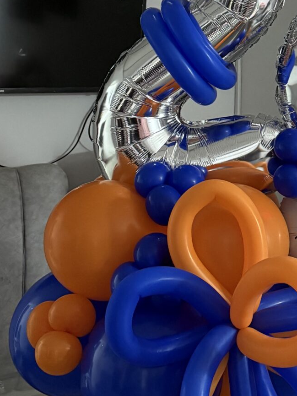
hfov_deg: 20.4
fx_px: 812
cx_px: 262
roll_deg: -0.8
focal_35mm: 71
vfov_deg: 26.6
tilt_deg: +0.4
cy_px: 54
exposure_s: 1/30
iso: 800
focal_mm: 6.76
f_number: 1.78
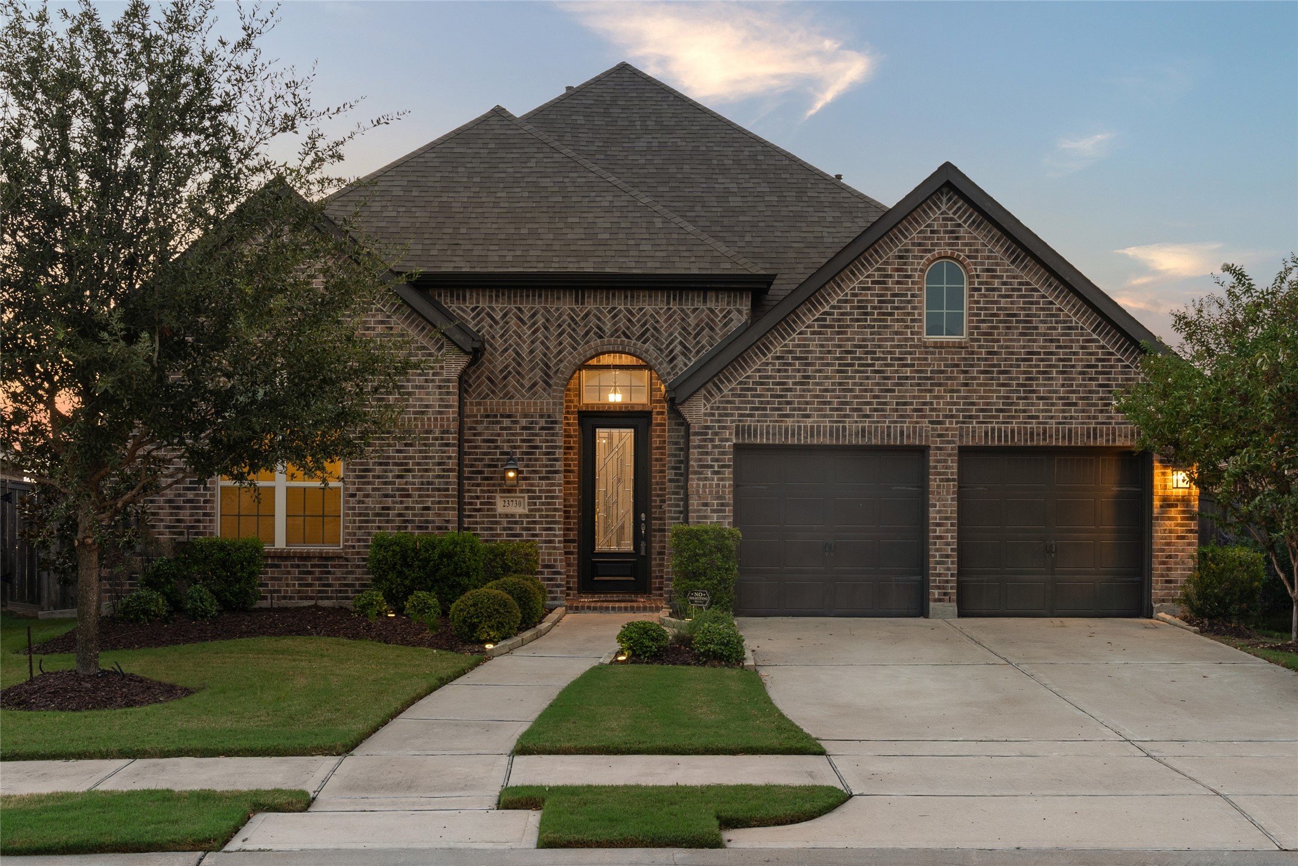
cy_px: 433
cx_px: 649
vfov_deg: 29.9
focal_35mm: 45
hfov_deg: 43.6
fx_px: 1622
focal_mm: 30
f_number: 9
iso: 320
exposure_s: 1/1.25
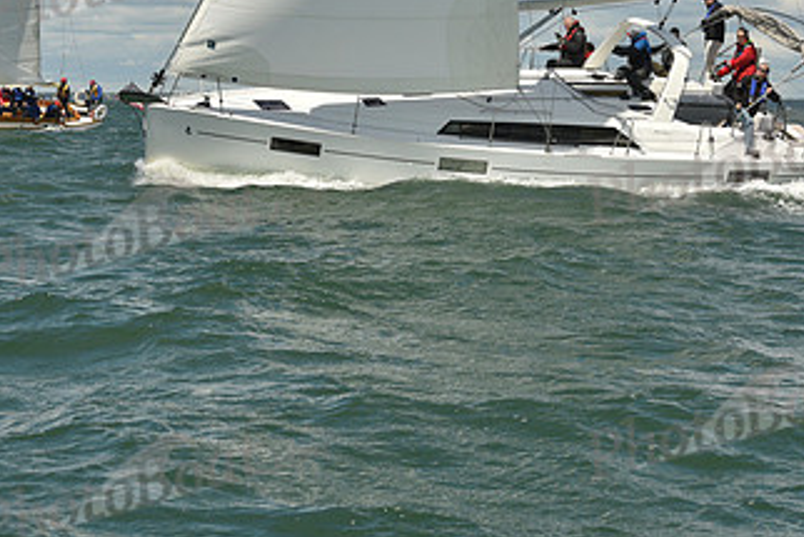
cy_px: 66
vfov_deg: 9.5
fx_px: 3217
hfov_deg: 14.2
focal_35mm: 144
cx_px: 459
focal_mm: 80
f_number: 11
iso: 320
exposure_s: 1/800
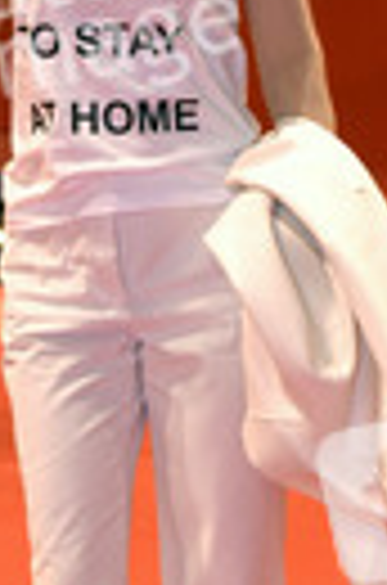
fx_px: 2853
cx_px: 140
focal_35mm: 176
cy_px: 252
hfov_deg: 7.8
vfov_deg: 11.7
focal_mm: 38
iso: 1250
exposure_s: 1/125
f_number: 5.6
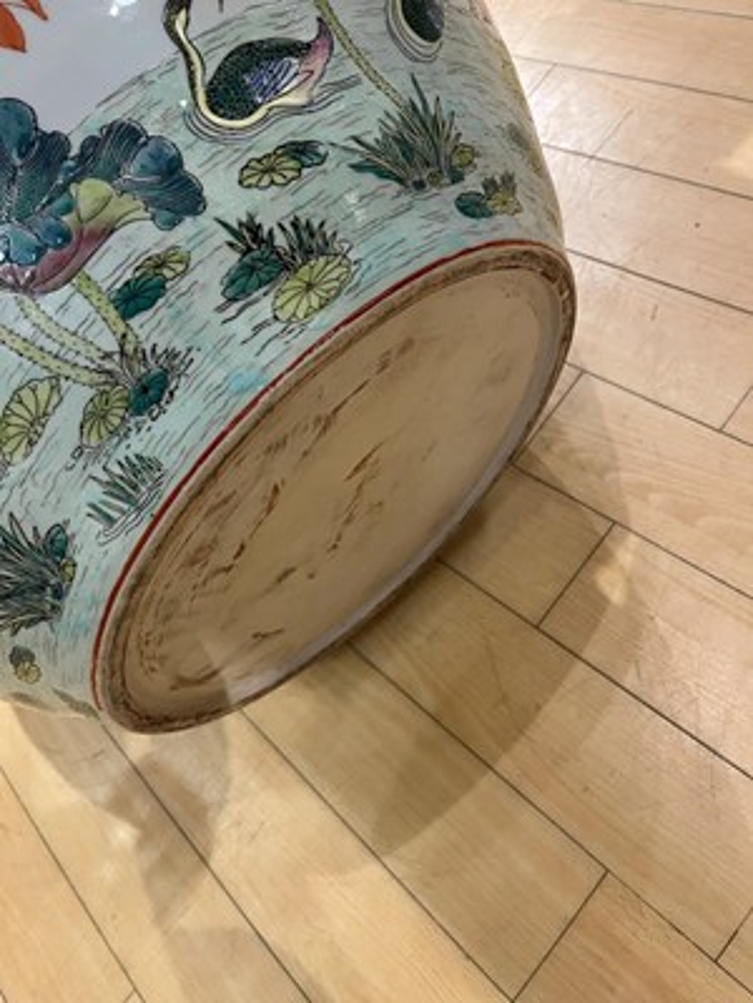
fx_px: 754
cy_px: 502
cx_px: 376
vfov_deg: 67.3
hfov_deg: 53.1
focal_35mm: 26
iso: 100
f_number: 1.6
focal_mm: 5.1
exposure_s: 1/60
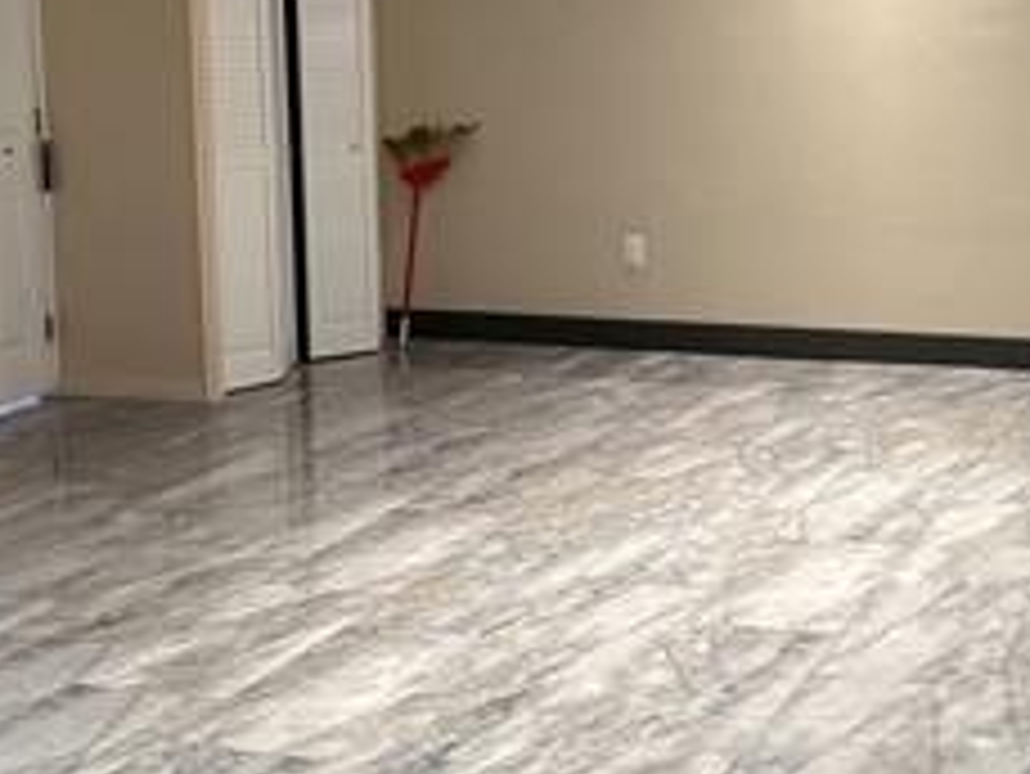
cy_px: 216
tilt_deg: -6.6
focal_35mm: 67
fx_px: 1995
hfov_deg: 28.8
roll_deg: -1.3
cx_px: 666
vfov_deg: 21.8
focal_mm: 6.86
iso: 320
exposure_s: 1/60
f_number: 1.78
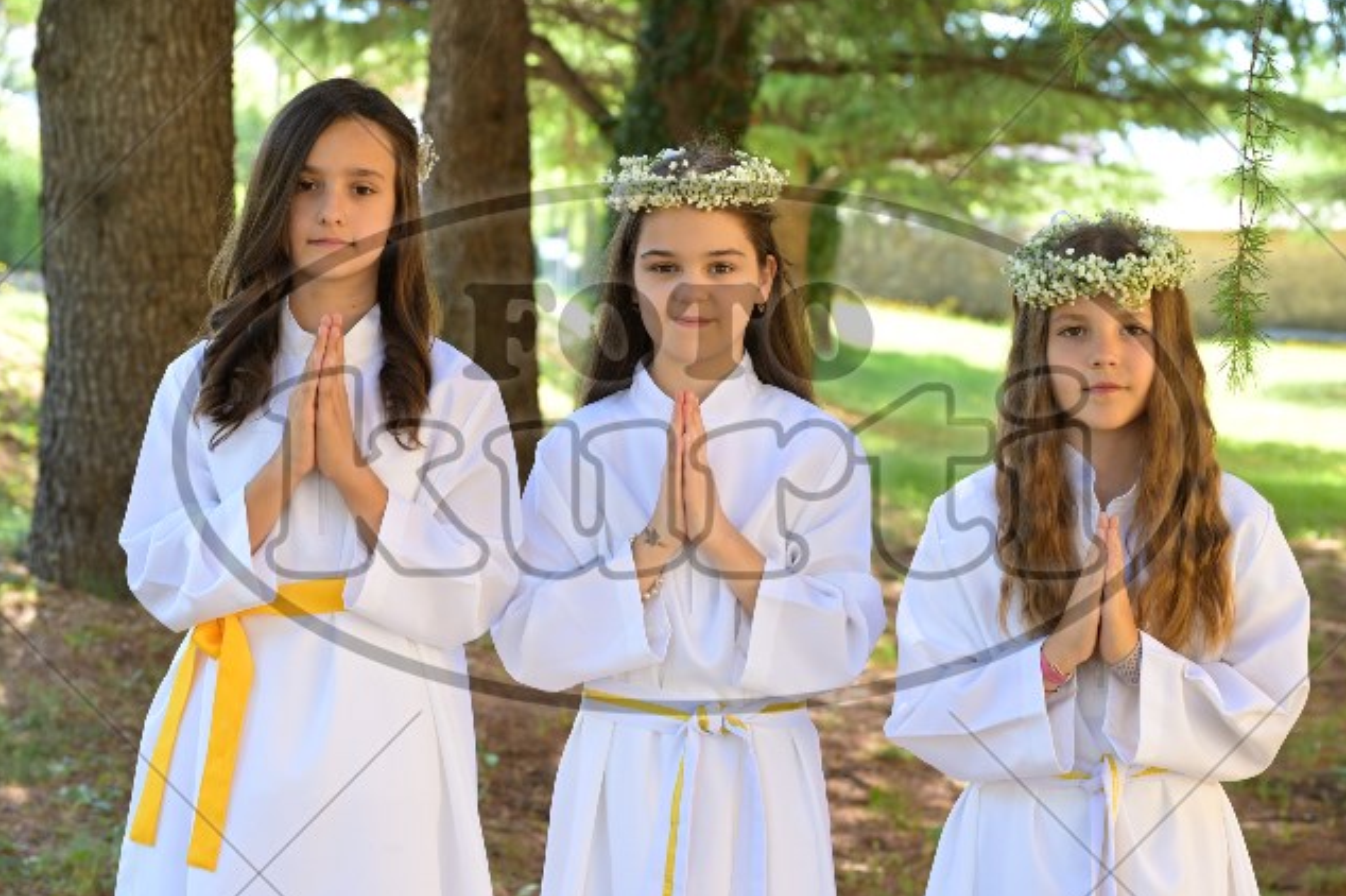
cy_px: 449
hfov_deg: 25.1
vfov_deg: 16.8
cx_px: 686
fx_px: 3027
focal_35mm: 81
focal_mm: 79
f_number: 5.6
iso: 640
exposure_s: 1/160
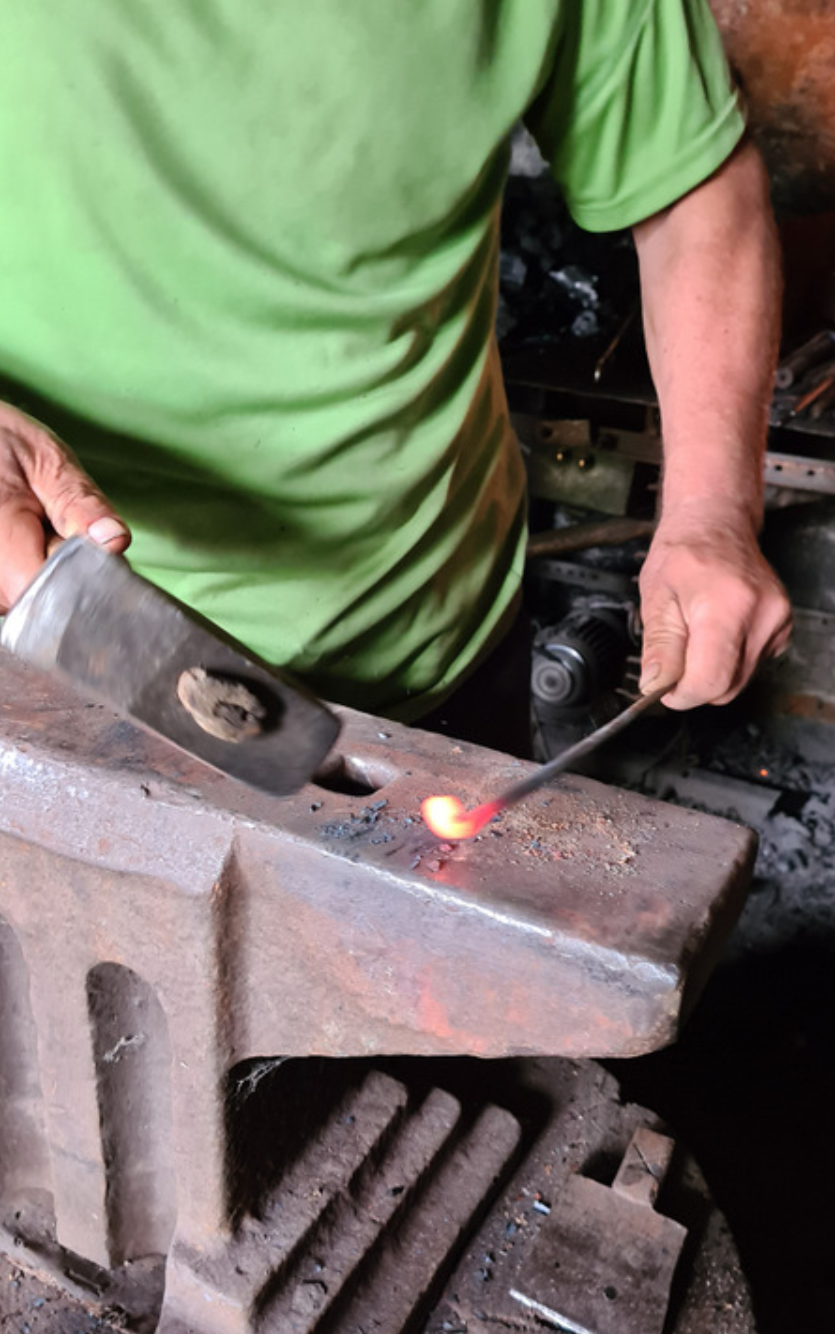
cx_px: 445
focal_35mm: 31
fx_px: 1128
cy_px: 713
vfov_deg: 61.2
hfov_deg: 40.6
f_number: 1.8
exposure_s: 1/50
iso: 500
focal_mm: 5.4
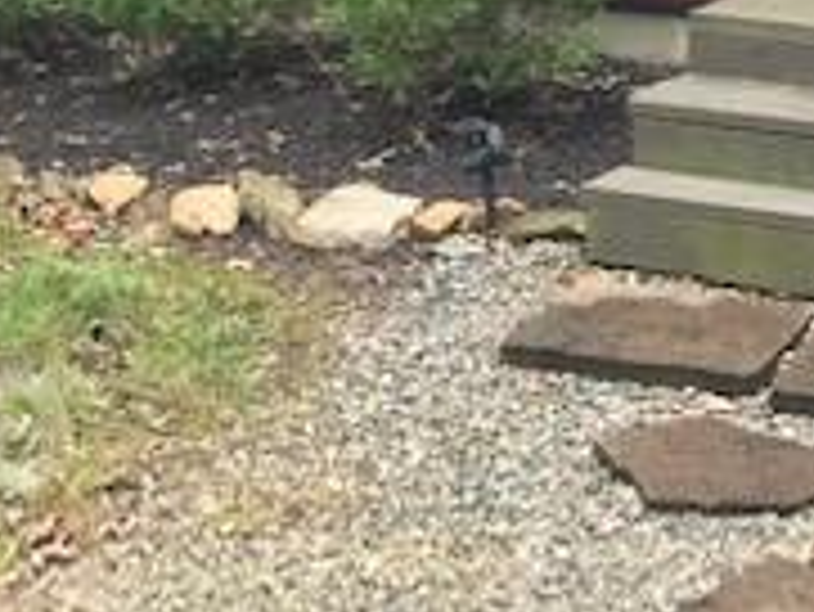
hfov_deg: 19.4
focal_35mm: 99
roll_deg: -0.3
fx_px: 2330
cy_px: -450
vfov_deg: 13.6
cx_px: 742
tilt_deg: +0.5
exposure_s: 1/105
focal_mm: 3.99
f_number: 1.8
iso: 20
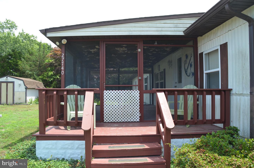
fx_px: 190
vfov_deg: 47.7
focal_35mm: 27
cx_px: 127
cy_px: 84
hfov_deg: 67.5
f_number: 7.1
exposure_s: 1/200
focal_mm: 18
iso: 200
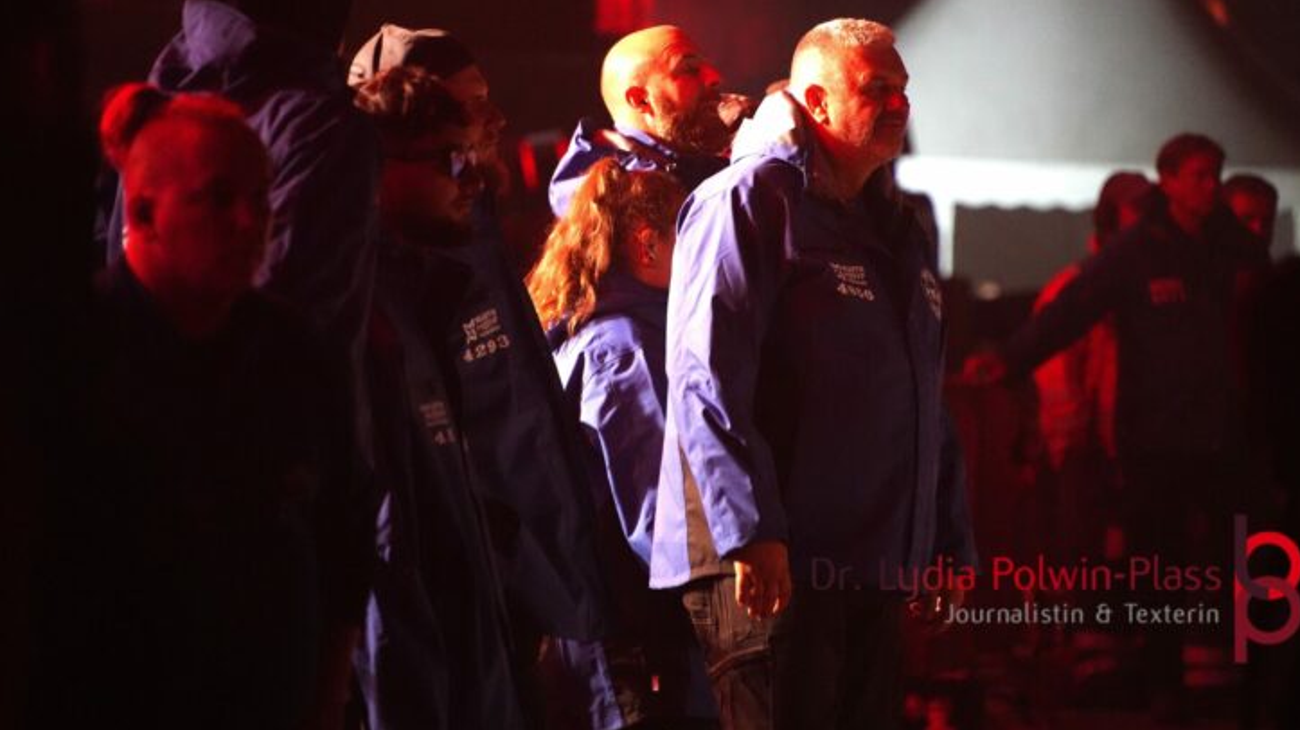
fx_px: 17263
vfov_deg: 2.4
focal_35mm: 501
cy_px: 302
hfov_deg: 4.3
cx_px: 662
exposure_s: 1/160
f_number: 6.3
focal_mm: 300
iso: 6400
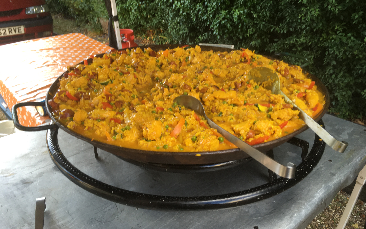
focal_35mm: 31
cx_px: 182
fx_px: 309
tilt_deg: -21.9
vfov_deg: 40.5
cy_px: 98
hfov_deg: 61.2
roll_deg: -0.4
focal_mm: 4.15
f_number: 2.2
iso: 32
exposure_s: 1/100
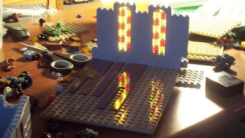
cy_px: 63
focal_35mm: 73
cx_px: 124
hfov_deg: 29.0
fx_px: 474
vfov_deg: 16.6
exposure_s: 1/8
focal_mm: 10.8
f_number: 4
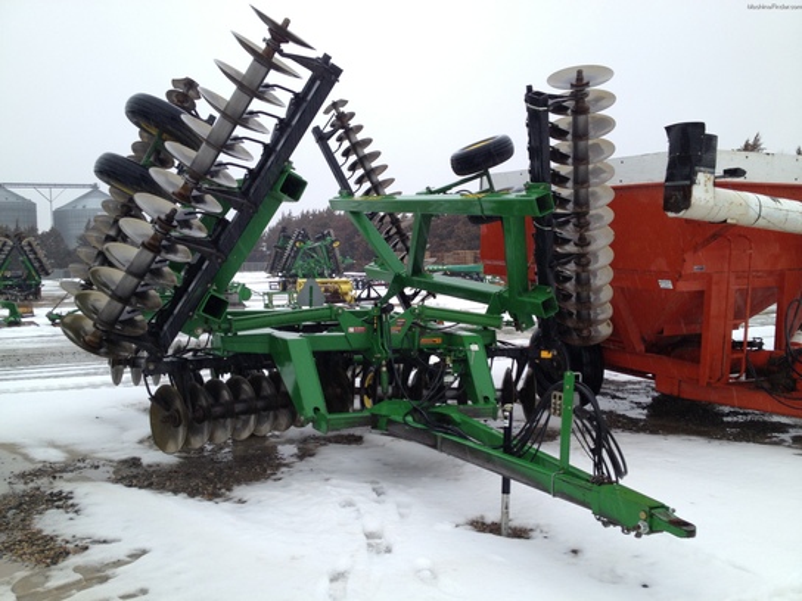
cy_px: 300
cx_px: 401
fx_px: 811
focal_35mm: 35
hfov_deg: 52.6
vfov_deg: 40.7
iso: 50
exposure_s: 1/250
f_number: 2.4
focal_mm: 4.28
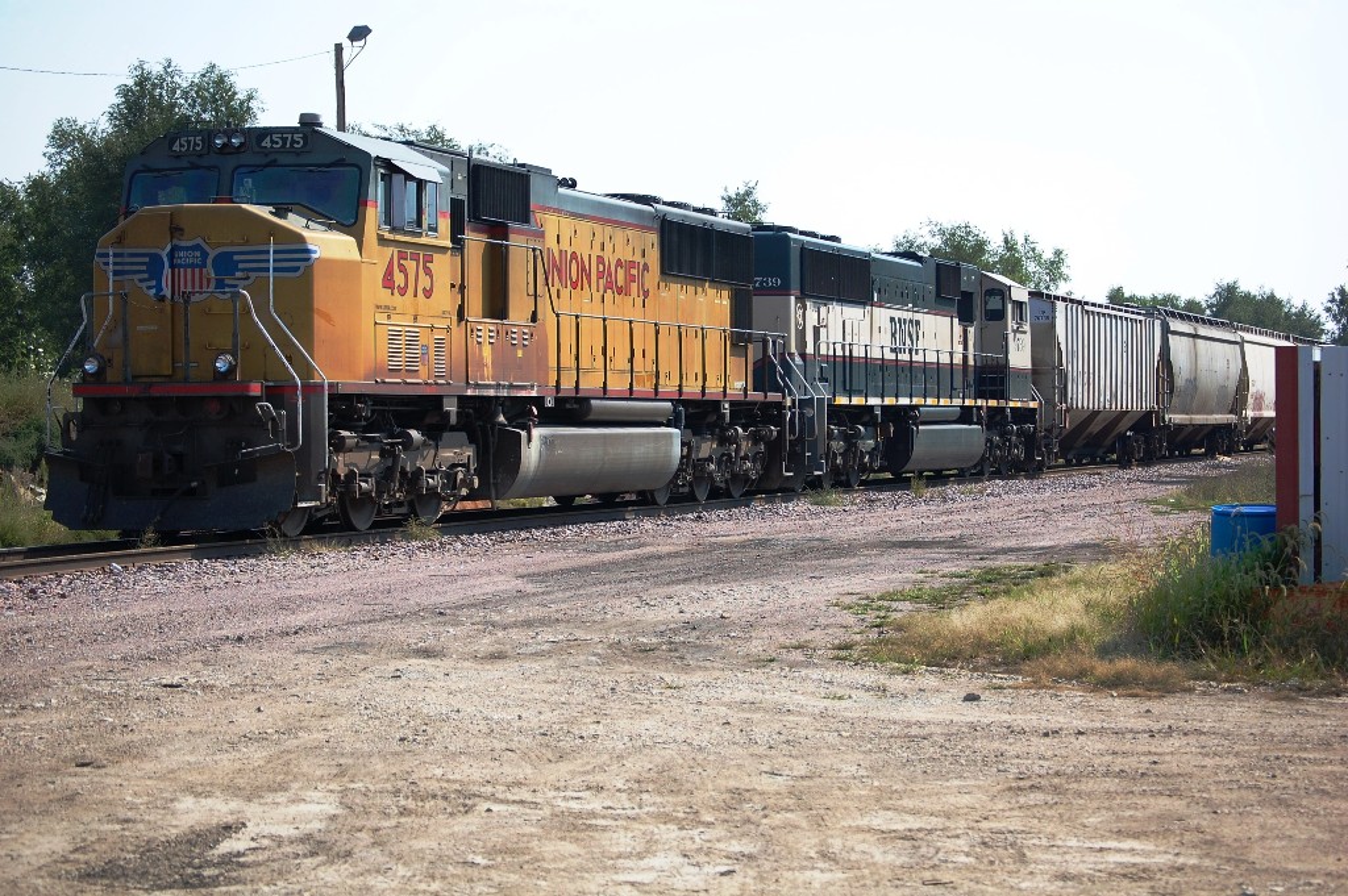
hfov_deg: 24.6
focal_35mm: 82
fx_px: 3087
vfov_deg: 16.5
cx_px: 674
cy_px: 448
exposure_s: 1/1000
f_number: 4.5
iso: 200
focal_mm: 55
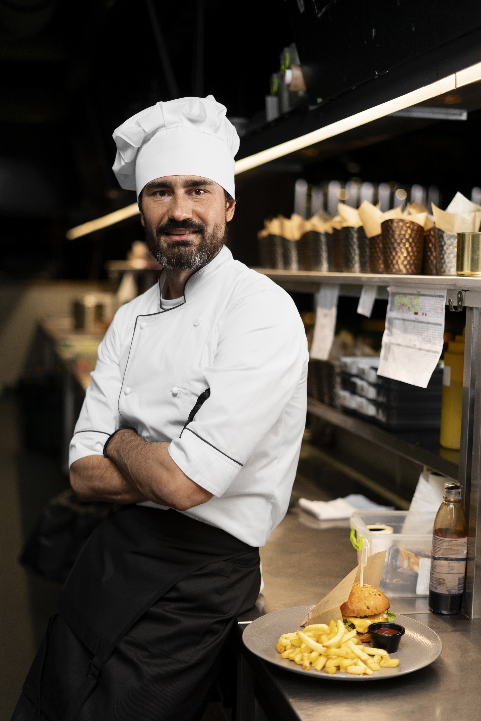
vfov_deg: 39.6
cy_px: 360
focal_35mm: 50
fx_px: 1002
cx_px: 240
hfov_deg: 27.0
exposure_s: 1/160
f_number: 2
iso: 250
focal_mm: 50
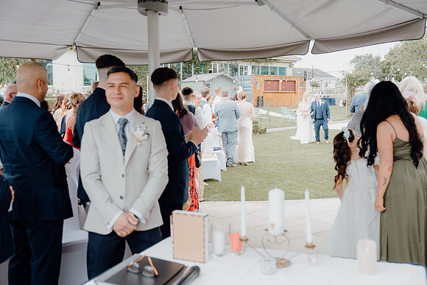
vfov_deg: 36.0
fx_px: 439
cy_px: 142
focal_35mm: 37
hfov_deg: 51.9
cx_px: 214
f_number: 3.5
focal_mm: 37
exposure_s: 1/200
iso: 125
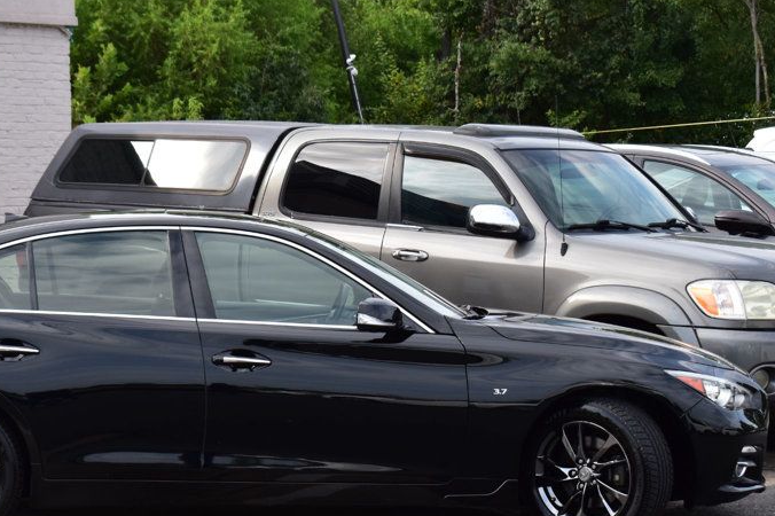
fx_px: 2345
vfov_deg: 12.5
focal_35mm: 109
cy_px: 349
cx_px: 243
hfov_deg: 18.7
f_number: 10
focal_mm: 48
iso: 400
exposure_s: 1/320
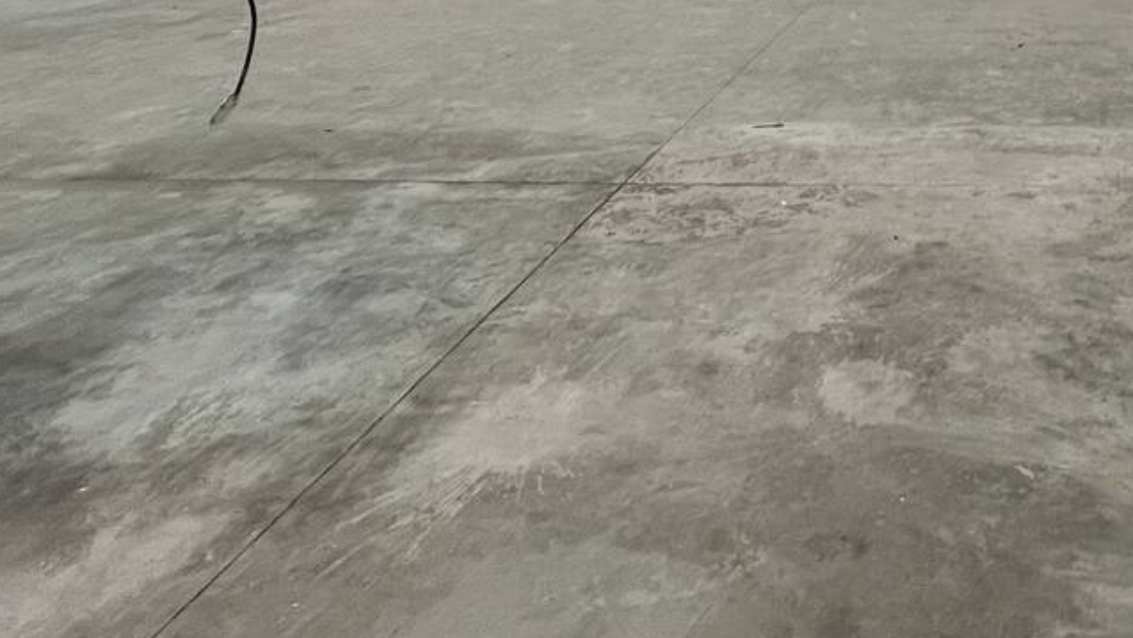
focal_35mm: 32
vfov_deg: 28.4
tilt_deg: +3.8
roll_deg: -0.5
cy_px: -242
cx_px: 1014
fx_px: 962
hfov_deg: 53.6
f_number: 1.8
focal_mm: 1.57
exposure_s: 1/120
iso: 160
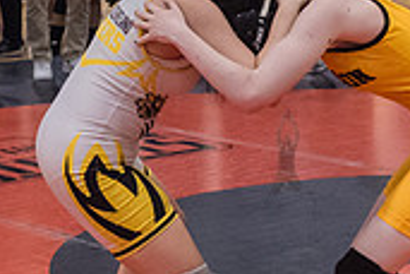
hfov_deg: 13.5
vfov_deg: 9.1
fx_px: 1720
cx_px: 361
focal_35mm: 151
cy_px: 133
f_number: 3.2
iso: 5000
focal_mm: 35
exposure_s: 1/400
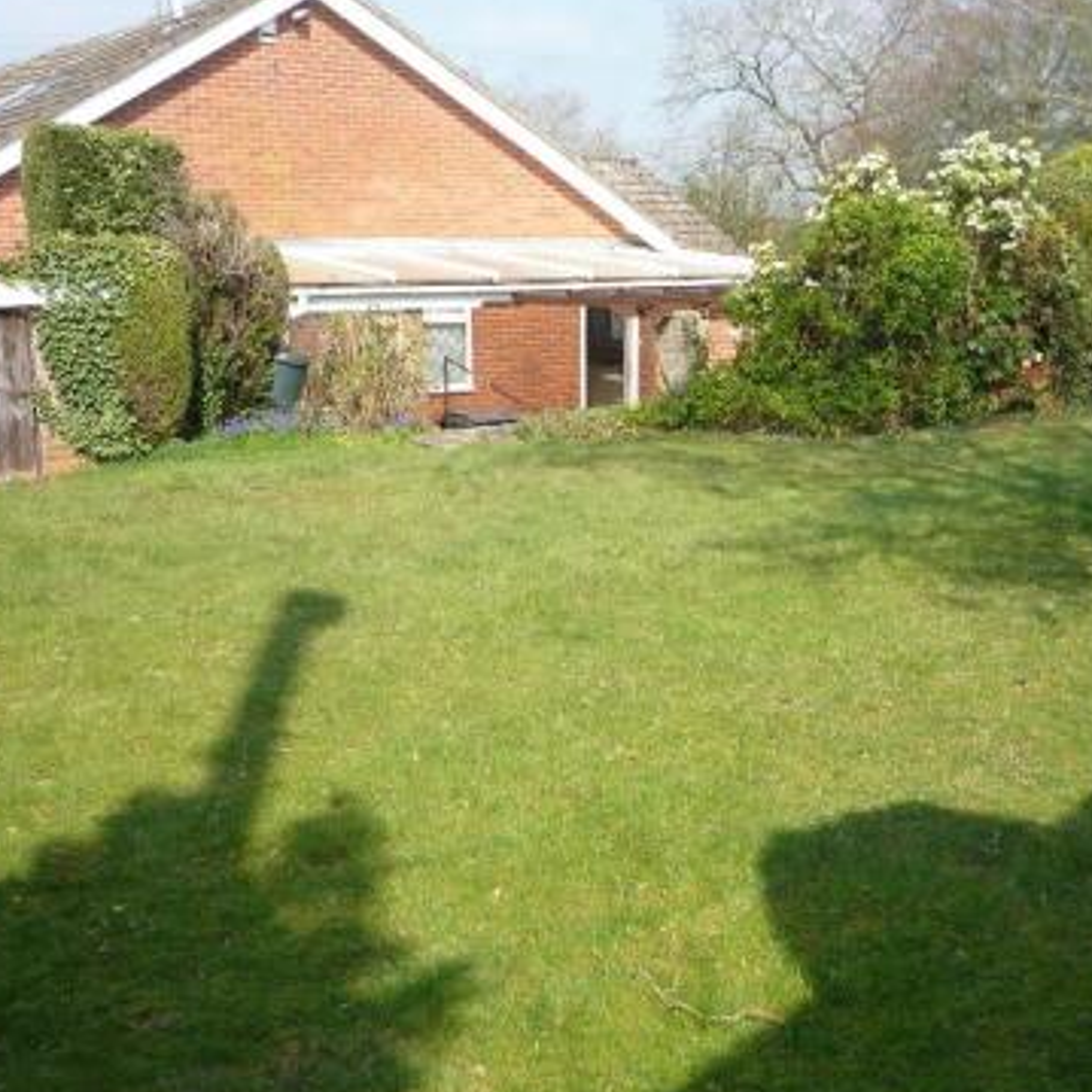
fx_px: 1535
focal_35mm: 43
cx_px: 698
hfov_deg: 38.9
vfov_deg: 39.2
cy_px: 525
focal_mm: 5.2
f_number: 4
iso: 100
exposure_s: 1/400
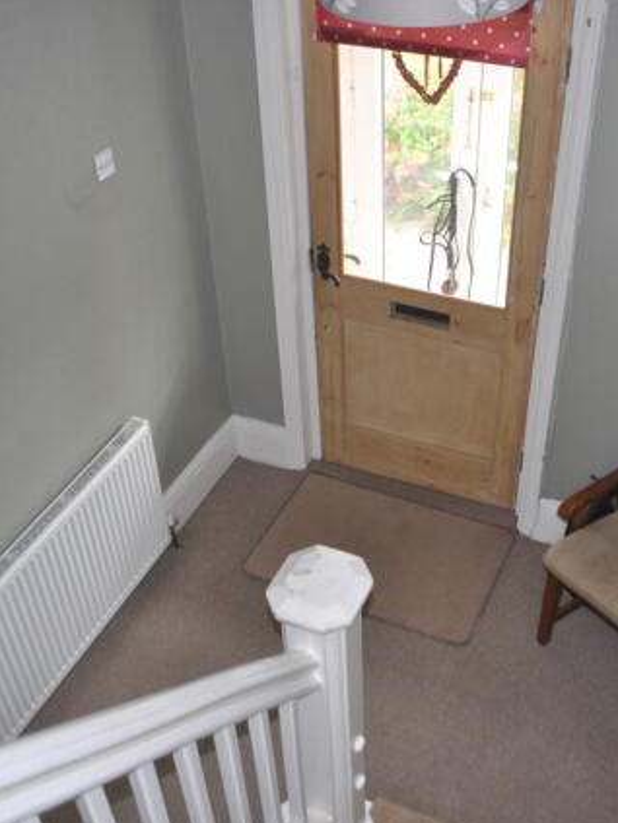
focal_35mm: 40
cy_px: 420
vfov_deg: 46.8
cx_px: 353
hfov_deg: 35.9
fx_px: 952
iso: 200
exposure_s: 1/60
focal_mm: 18
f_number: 3.5
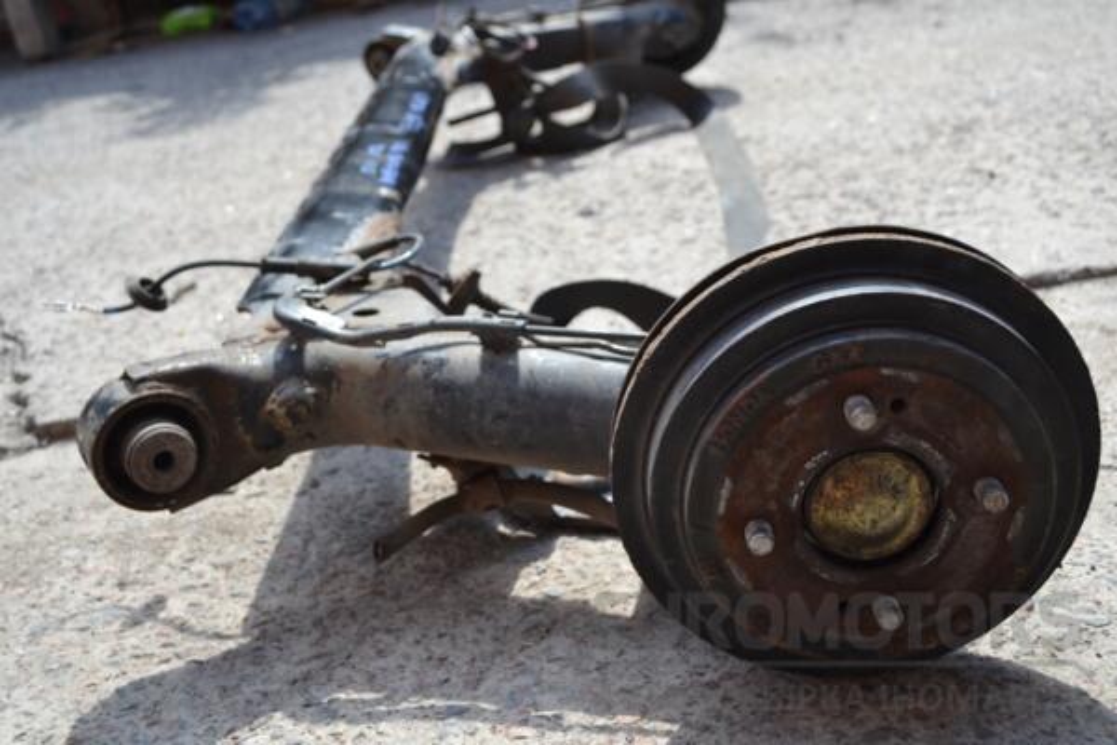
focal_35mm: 42
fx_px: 1303
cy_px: 372
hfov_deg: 46.4
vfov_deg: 31.9
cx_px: 558
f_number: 6.3
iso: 100
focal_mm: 28
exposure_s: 1/160
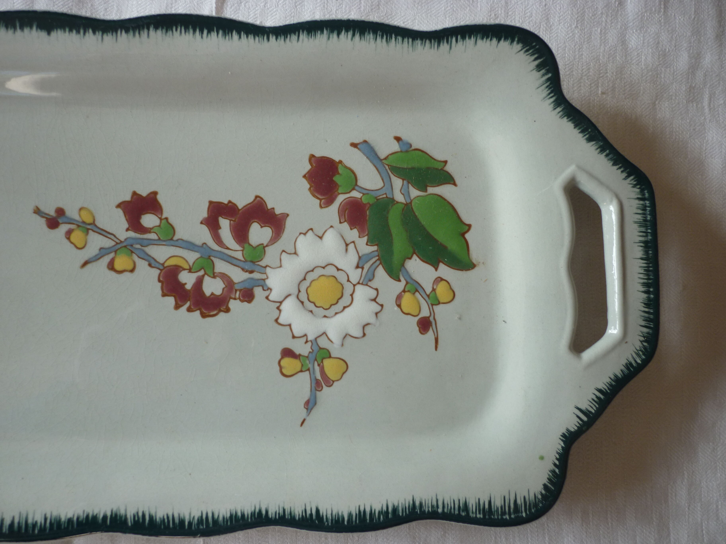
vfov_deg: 42.9
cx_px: 363
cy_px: 272
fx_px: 692
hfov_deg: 55.4
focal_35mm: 33
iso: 80
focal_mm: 5.5
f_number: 2.8
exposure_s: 1/50
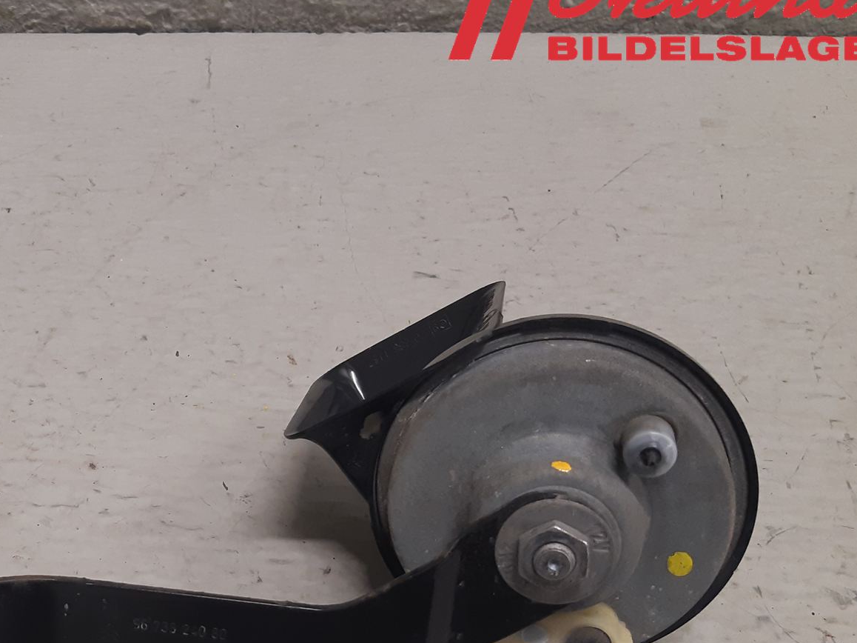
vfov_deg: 30.8
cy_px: 504
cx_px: 145
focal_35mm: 46
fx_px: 1139
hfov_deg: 39.3
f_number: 1.7
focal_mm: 3.93
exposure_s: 1/50
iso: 125
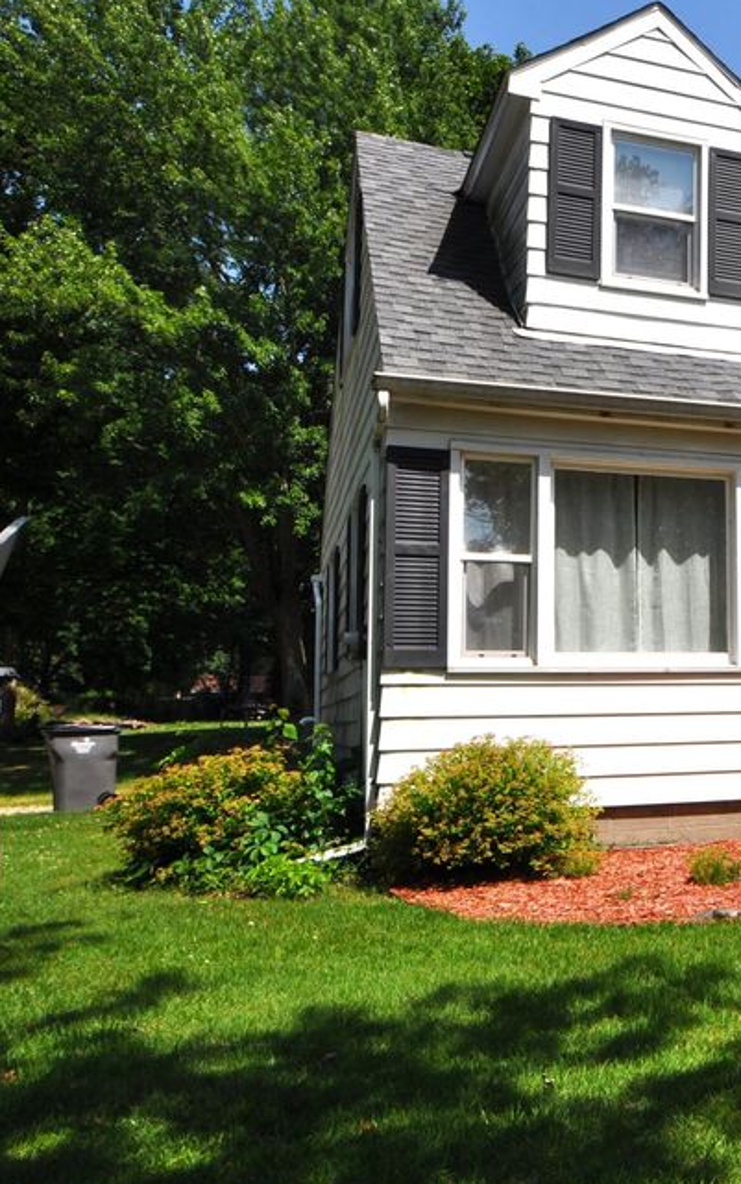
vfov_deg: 50.4
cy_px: 593
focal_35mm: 39
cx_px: 942
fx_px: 1259
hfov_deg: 27.7
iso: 200
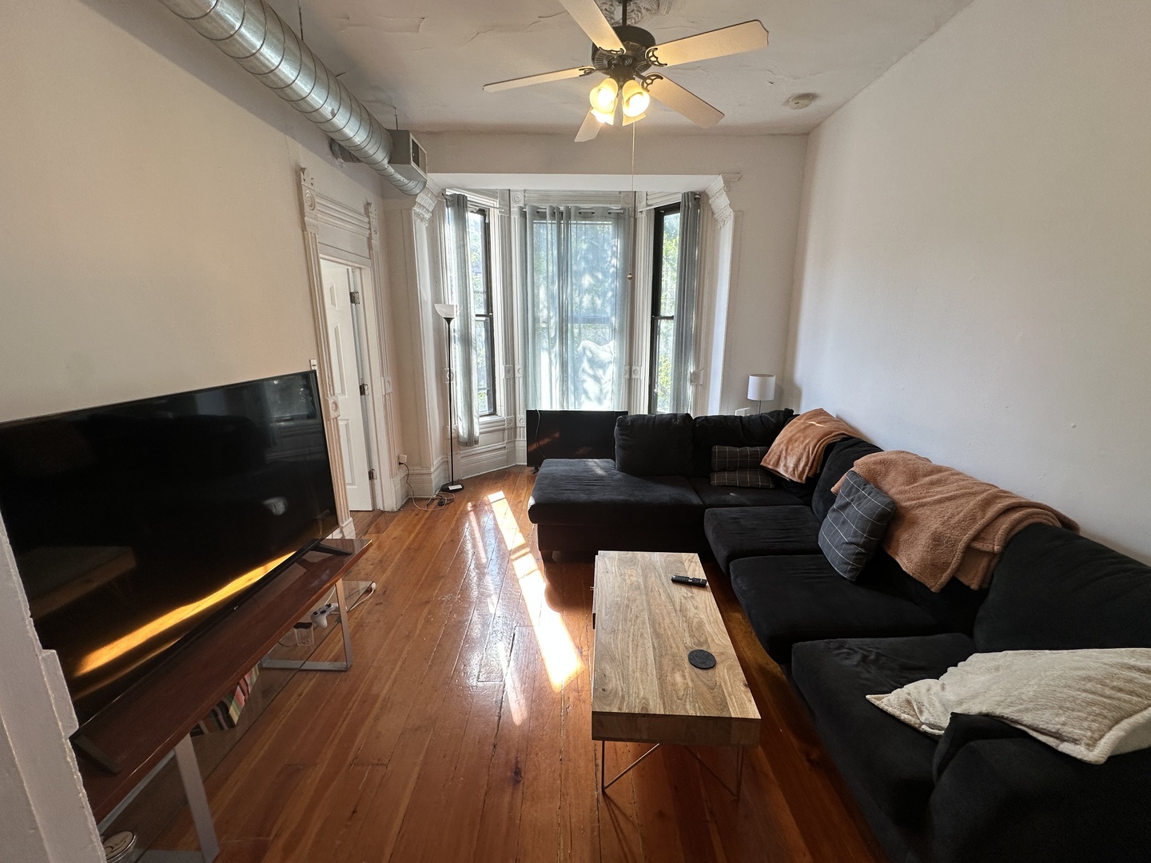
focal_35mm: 14
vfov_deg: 85.7
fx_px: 466
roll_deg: -0.2
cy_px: 432
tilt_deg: -12.7
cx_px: 576
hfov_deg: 102.1
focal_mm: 2.22
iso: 64
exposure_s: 1/120
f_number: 2.2
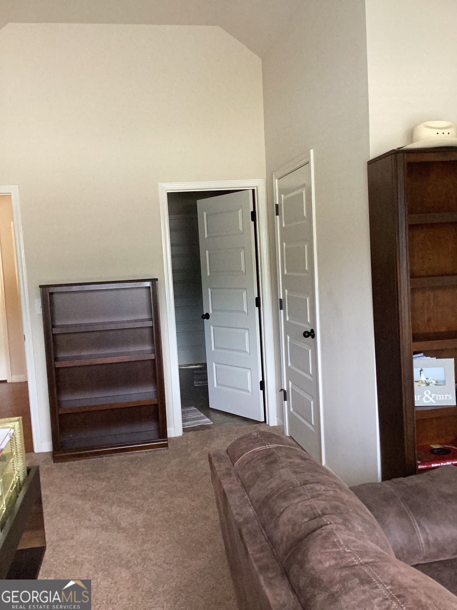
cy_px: 305
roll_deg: +3.3
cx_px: 228
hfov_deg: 45.4
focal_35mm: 31
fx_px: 546
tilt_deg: -6.6
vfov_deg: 58.4
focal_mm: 3.3
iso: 250
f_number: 2.4
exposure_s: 1/60
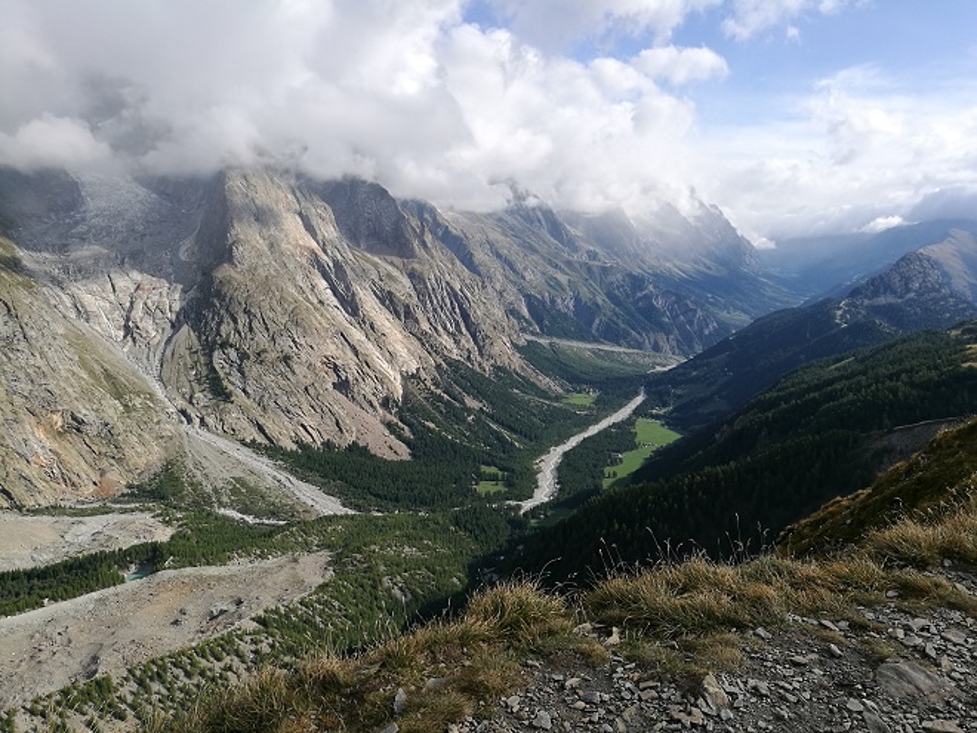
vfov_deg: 51.4
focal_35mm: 27
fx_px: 762
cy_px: 366
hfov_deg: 65.3
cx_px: 488
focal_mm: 4.5
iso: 50
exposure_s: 1/1119
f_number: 2.2
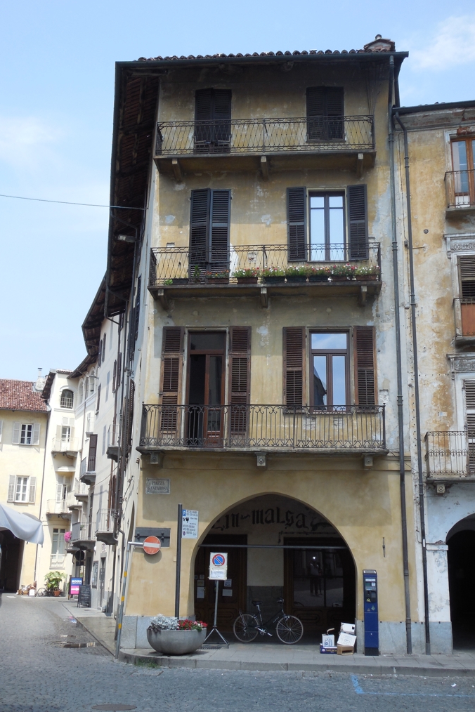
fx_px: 831
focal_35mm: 42
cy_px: 358
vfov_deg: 46.4
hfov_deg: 31.9
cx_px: 234
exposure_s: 1/800
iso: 125
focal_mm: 7.1
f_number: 3.6
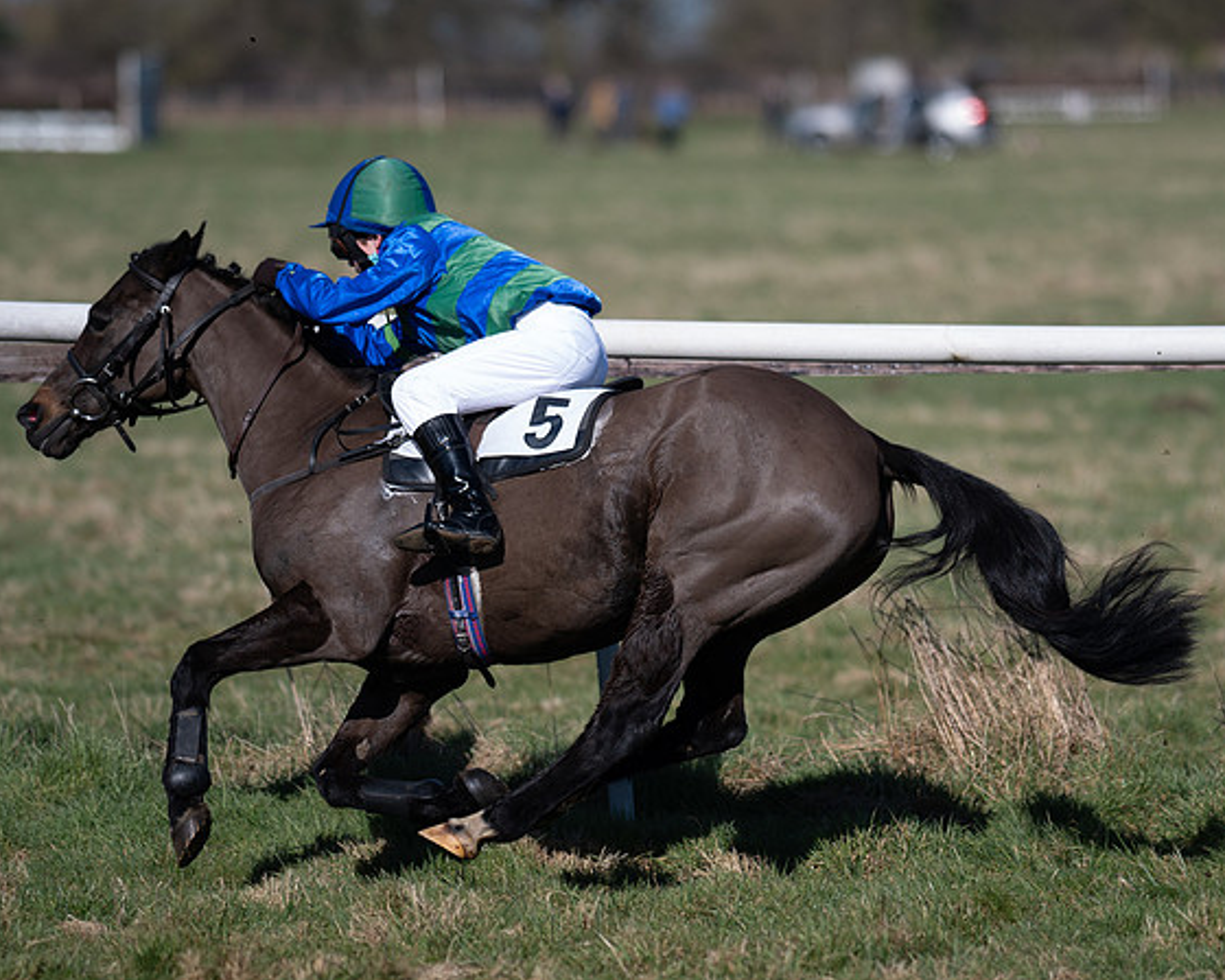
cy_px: 485
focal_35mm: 259
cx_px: 813
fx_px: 9390
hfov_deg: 7.5
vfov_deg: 6.0
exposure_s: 1/4000
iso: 50
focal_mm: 135
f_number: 1.8
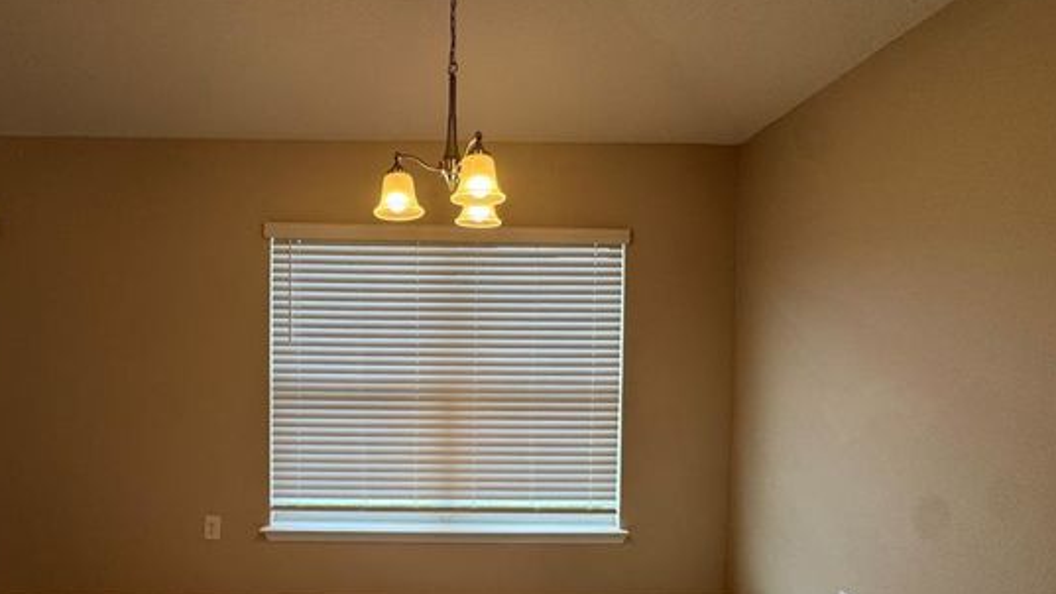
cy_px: 366
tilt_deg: -2.2
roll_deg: -0.5
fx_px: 560
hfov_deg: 86.1
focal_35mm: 20
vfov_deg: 55.3
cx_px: 451
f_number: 2.2
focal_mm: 2.22
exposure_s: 1/120
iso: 80
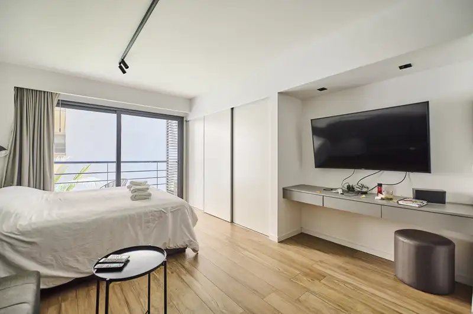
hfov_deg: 100.4
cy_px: 157
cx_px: 236
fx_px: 197
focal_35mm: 15
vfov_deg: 77.2
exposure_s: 1/30
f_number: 2.8
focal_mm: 15
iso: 100
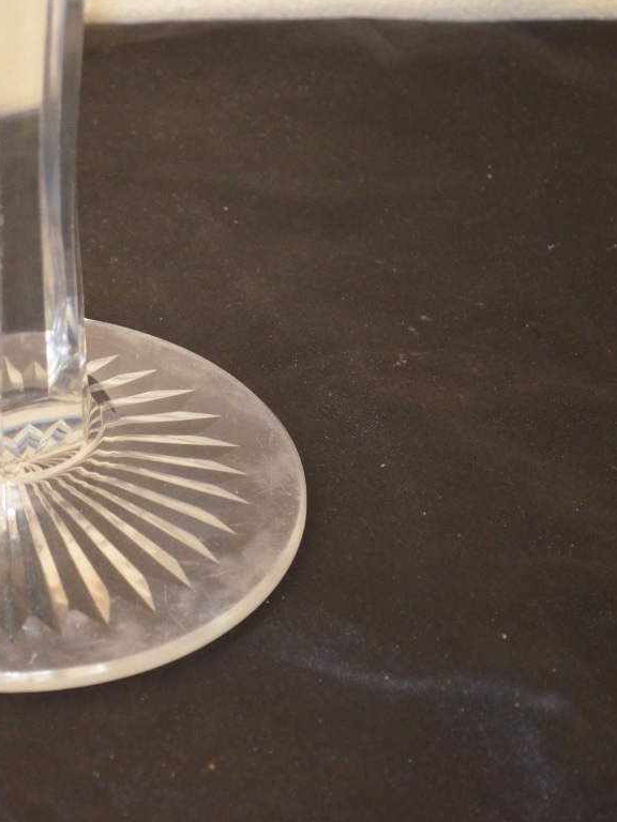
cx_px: -19
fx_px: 2941
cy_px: 409
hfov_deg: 11.8
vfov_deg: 15.9
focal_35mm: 124
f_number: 5.6
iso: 3200
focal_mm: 55
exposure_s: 1/60
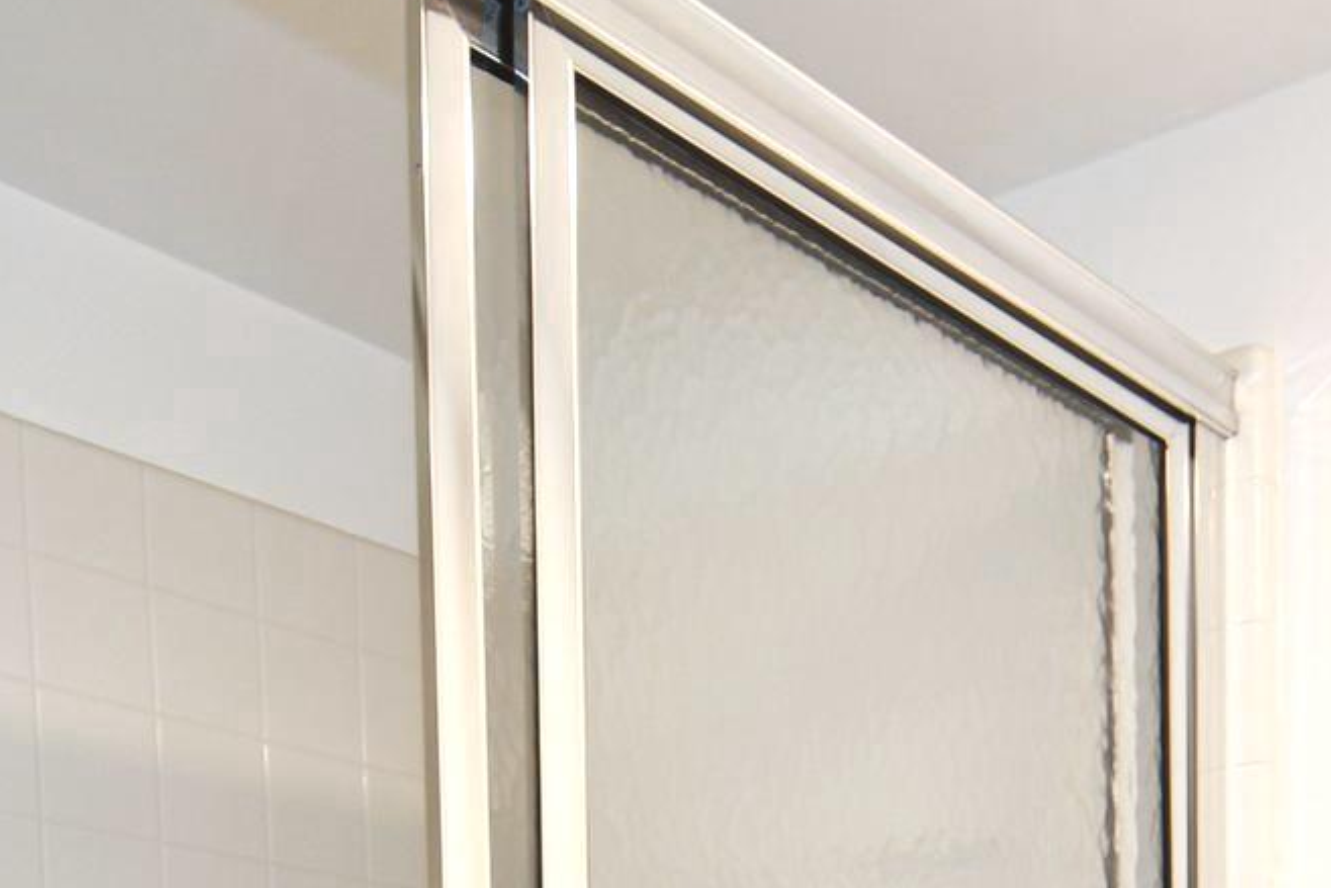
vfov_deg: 20.5
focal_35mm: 56
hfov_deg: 35.4
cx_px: 854
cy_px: 1348
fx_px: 2071
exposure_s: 1/60
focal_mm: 12
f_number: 4
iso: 200
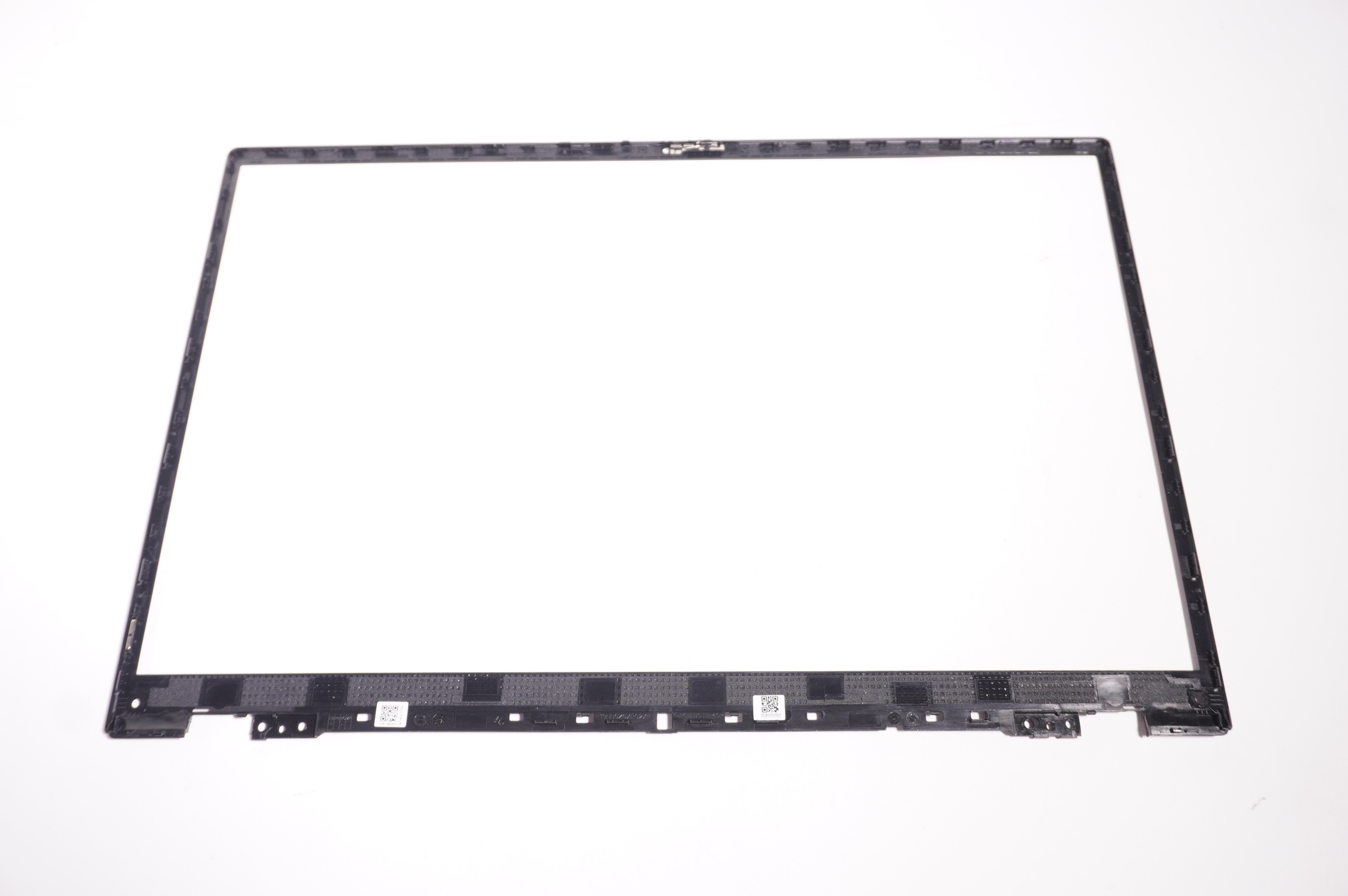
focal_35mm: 34
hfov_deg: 55.1
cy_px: 448
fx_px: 1291
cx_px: 674
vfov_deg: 38.3
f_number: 5.6
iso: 200
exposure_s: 1/13
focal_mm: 23
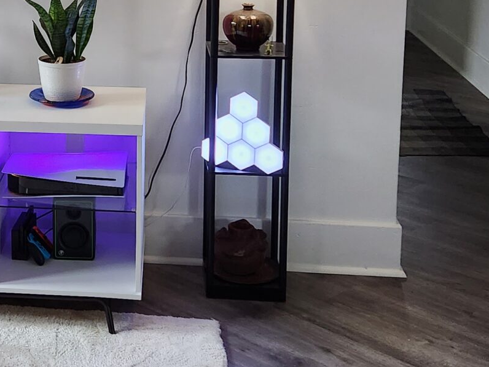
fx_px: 1045
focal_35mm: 74
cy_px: -5
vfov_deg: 19.3
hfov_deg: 25.2
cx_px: 14
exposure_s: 1/120
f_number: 1.8
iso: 320
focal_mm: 5.4
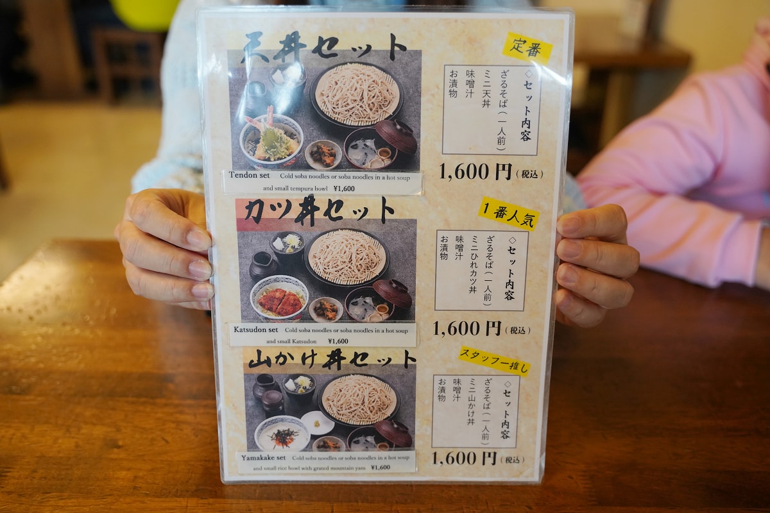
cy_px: 256
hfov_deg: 58.7
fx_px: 684
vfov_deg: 41.1
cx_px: 385
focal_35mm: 32
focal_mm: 32
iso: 1600
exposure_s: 1/160
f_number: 3.2
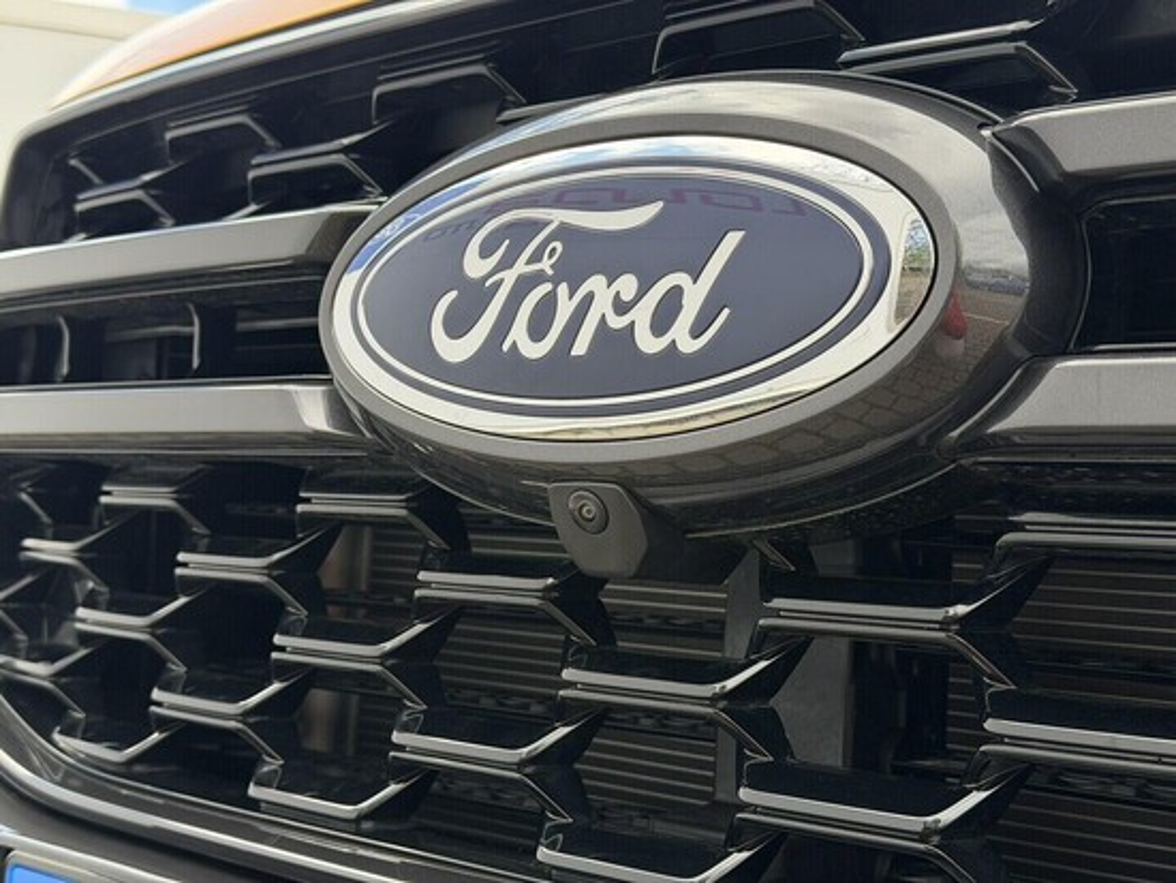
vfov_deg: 30.3
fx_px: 1631
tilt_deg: +5.7
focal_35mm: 48
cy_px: 442
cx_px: 588
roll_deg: -1.8
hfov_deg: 39.6
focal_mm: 6.76
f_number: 1.78
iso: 64
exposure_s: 1/828
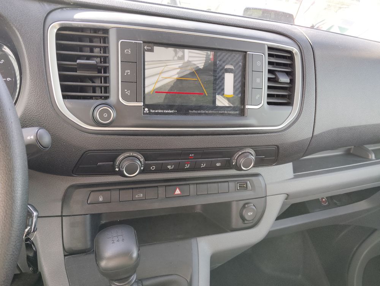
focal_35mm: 29
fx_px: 319
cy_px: 143
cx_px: 190
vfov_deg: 48.3
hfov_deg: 61.6
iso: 59
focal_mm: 4.25
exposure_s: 1/100
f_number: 1.8
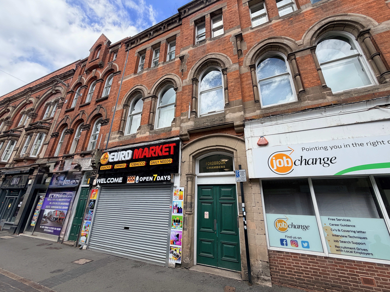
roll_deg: -1.3
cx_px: 195
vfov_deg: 85.7
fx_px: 158
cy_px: 146
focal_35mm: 14
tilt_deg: +19.6
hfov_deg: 102.1
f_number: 2.2
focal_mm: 2.22
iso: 40
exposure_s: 1/607
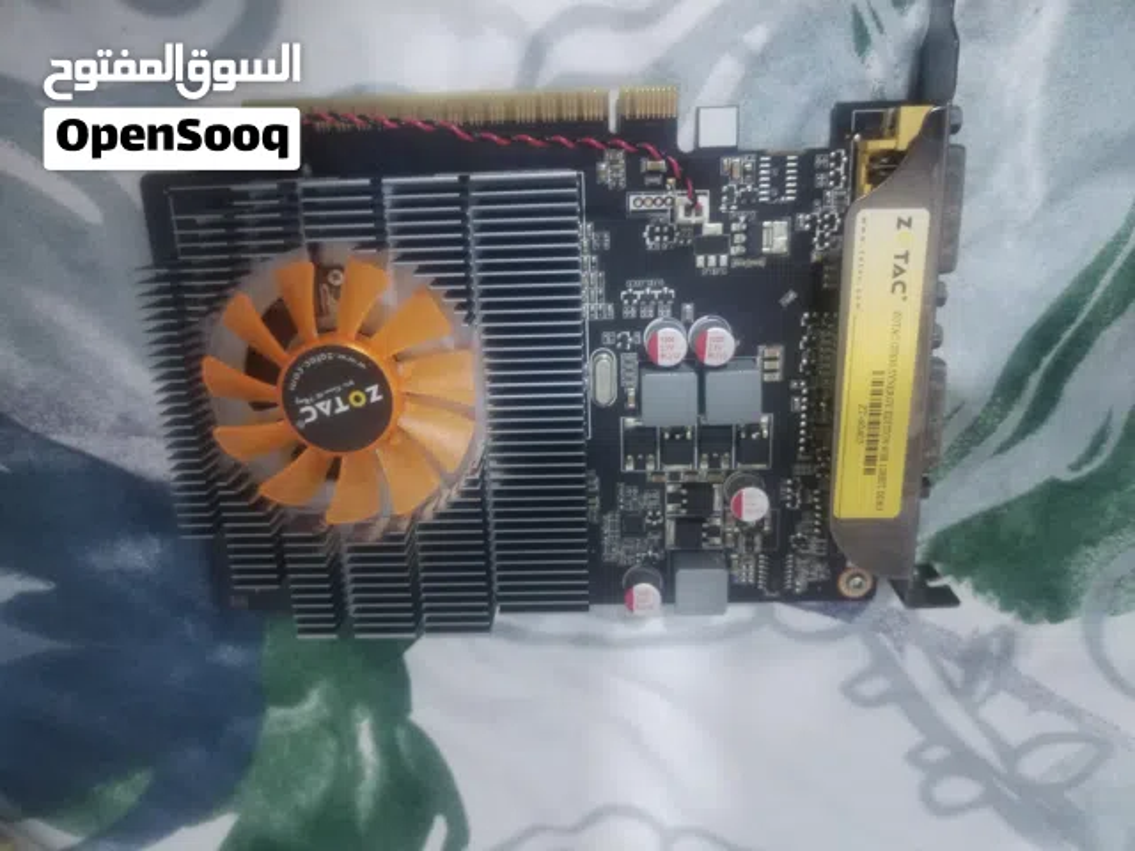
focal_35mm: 26
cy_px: 426
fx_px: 852
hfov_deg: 67.3
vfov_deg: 53.1
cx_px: 568
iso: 925
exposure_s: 1/33.3
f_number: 1.8
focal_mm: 4.75
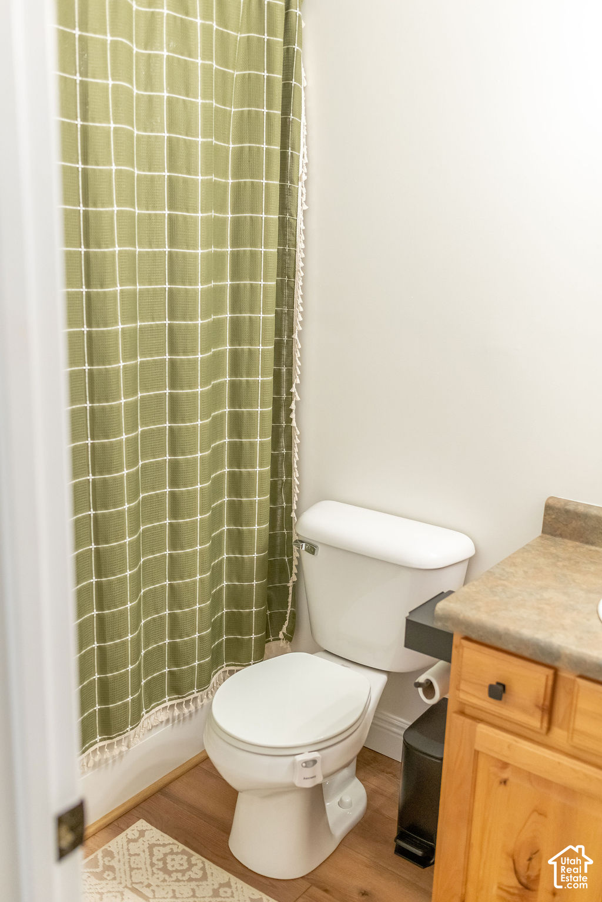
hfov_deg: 37.9
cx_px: 301
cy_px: 451
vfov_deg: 54.4
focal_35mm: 35
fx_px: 878
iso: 1000
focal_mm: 35
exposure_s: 1/250
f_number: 2.8
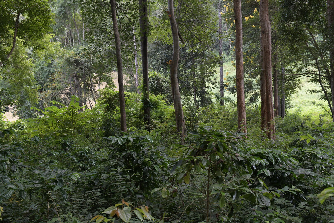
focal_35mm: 42
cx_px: 167
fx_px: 390
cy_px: 112
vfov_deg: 31.9
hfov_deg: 46.4
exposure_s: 1/320
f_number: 6.3
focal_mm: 42
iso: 2800
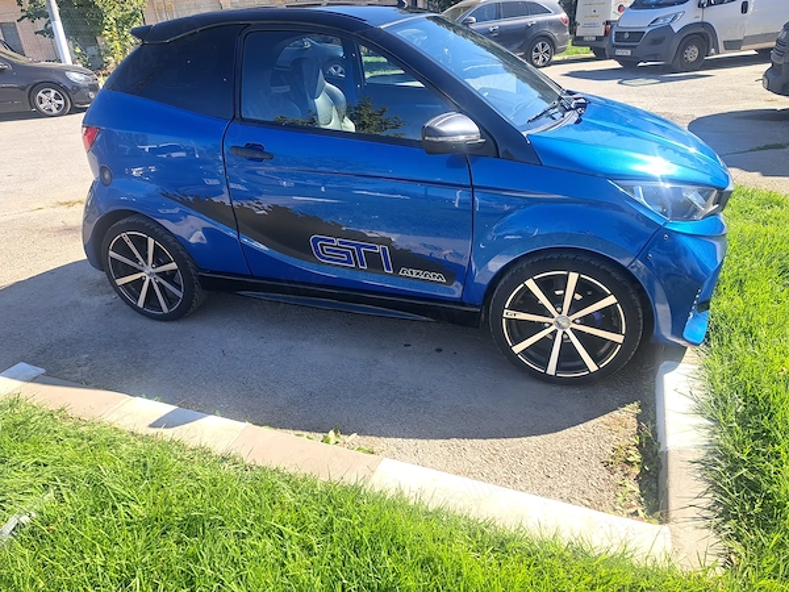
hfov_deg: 71.6
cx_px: 394
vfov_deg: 56.8
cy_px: 296
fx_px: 547
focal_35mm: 24
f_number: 1.8
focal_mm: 5.23
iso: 50
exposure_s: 1/201
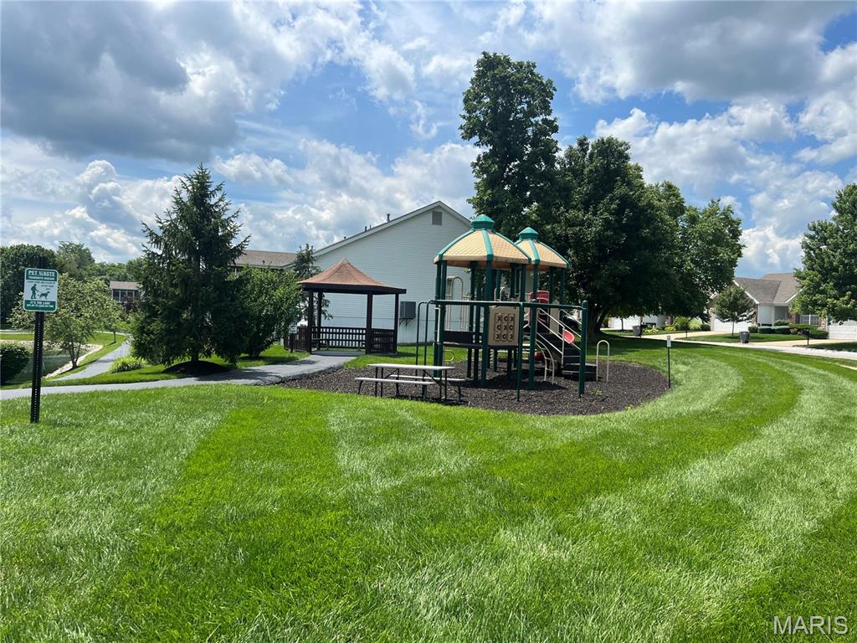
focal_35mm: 26
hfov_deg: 67.3
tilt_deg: -0.6
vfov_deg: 53.1
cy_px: 322
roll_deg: -1.5
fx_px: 644
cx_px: 428
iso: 50
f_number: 1.5
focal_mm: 5.7
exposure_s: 1/4831
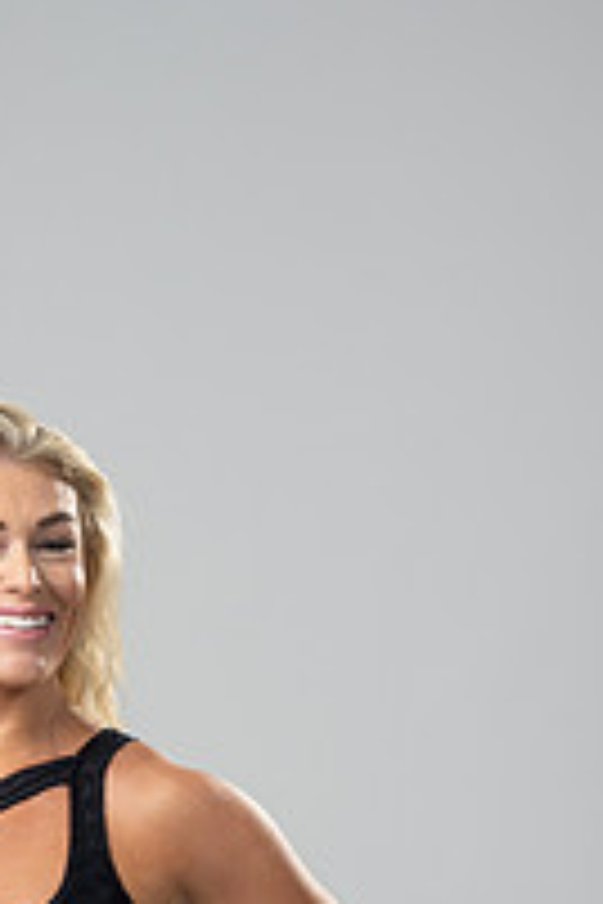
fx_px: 4773
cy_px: 886
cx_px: 72
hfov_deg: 7.2
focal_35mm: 190
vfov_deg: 10.7
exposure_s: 1/160
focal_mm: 85
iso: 200
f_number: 3.2
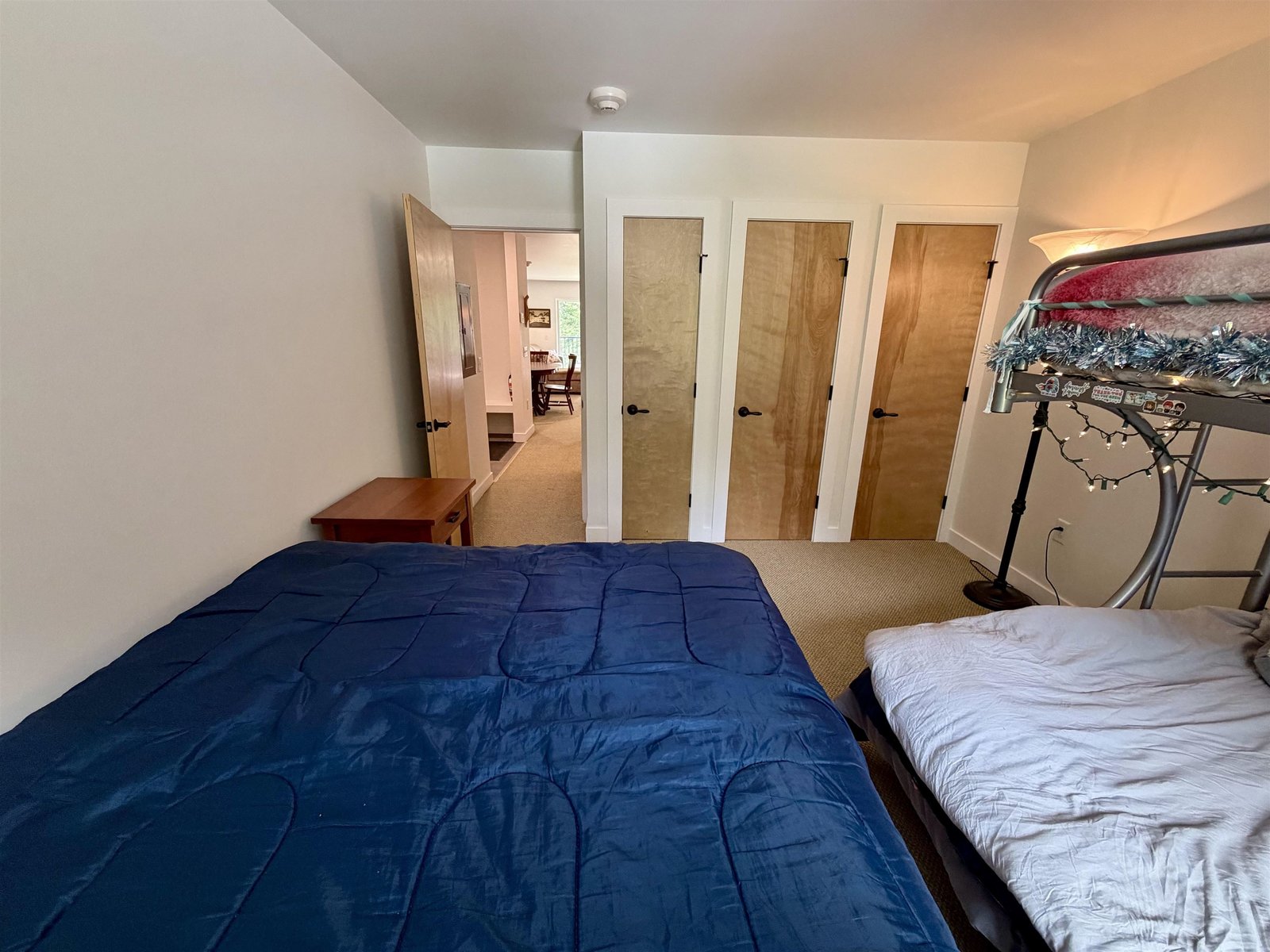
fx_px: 514
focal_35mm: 14
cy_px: 476
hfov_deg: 102.1
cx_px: 635
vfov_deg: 85.7
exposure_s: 1/60
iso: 250
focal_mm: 2.22
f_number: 2.2
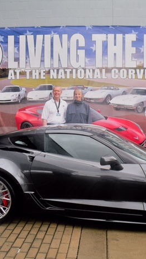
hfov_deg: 29.6
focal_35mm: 40
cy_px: 129
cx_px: 94
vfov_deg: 50.5
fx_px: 275
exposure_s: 1/103
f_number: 4
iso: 64
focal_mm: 4.7
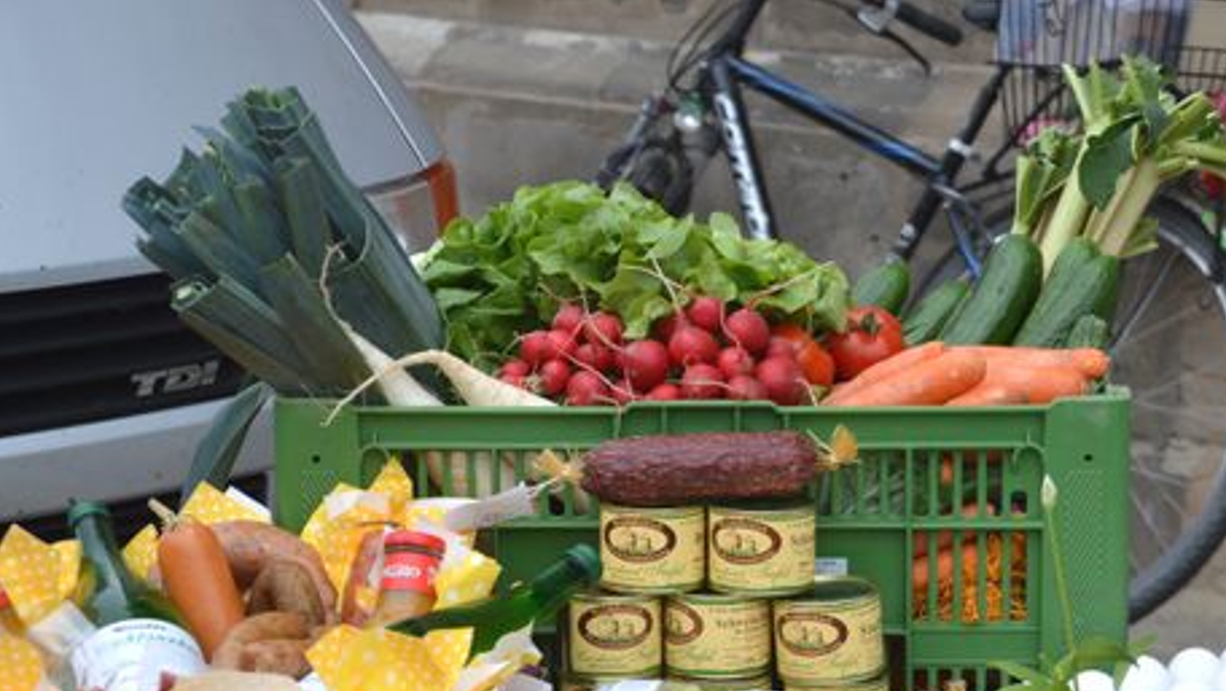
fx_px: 3698
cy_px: 535
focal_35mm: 114
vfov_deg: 10.6
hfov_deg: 18.8
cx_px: 718
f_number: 5.6
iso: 100
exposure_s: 1/160
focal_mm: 55
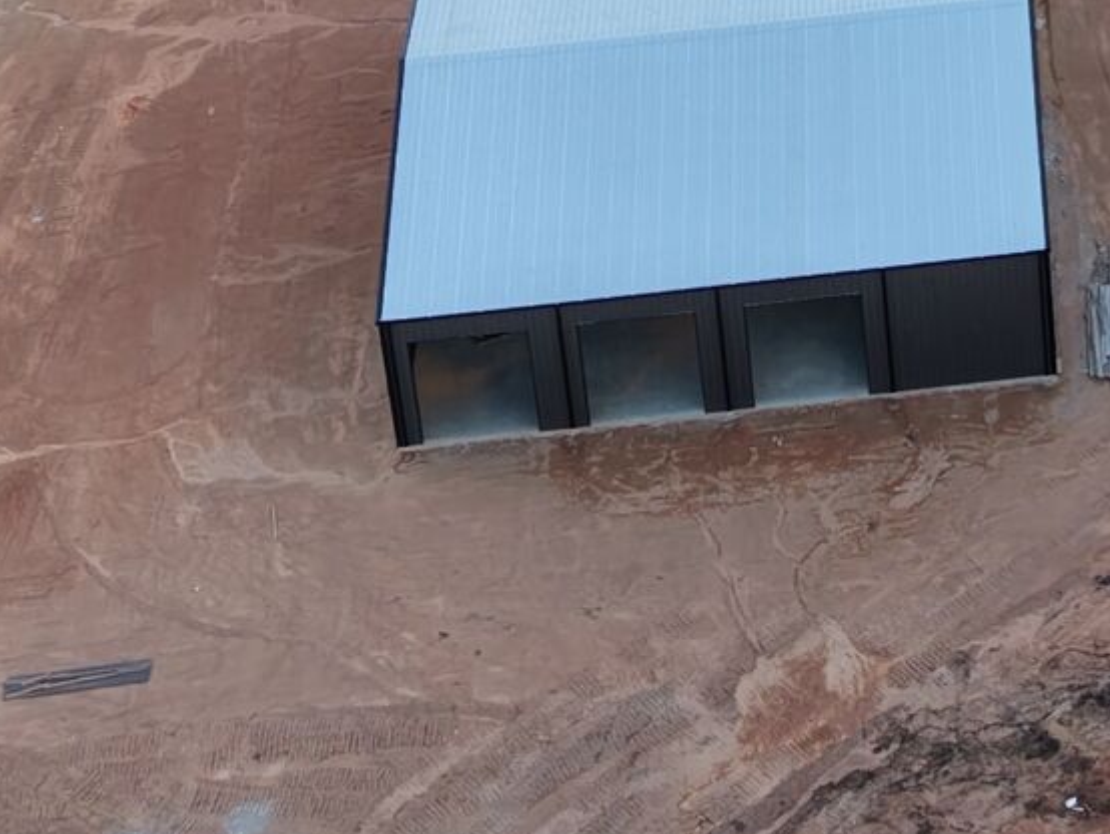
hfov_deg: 14.2
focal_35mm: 133
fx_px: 4267
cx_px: 1433
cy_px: -996
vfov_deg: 10.1
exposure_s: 1/160
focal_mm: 8.67
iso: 100
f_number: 1.8
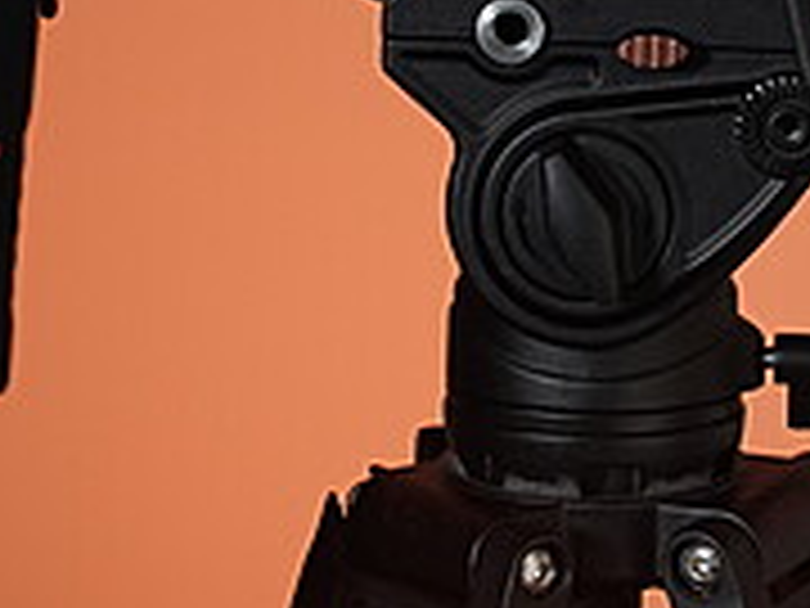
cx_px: 468
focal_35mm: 176
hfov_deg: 11.2
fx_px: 4118
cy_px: -144
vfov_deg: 8.3
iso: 2500
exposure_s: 1/125
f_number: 4
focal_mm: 50
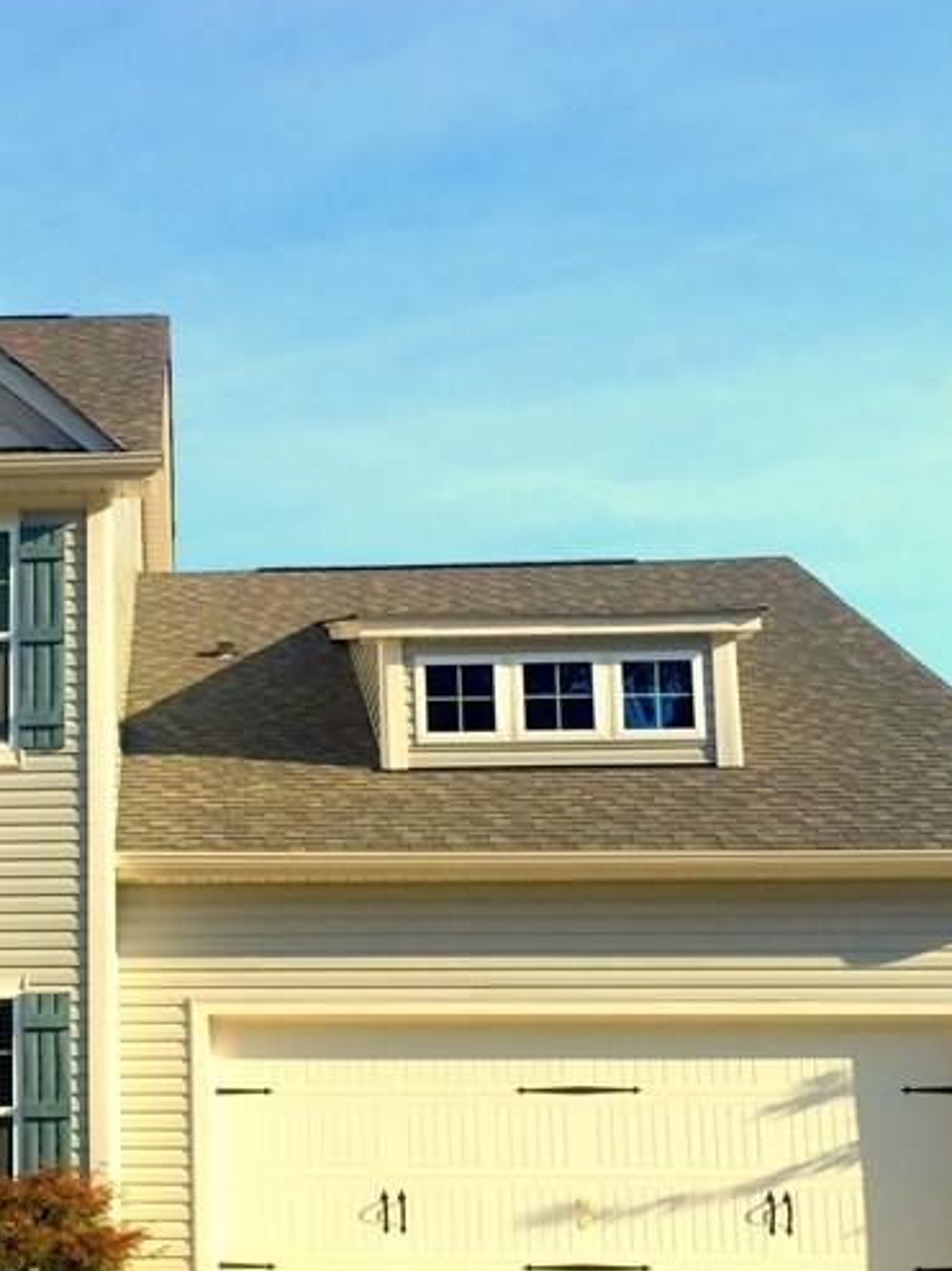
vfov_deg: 32.1
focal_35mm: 60
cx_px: 38
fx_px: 2201
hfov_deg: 23.5
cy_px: 788
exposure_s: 1/1319
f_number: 2.2
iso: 32
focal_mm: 4.15
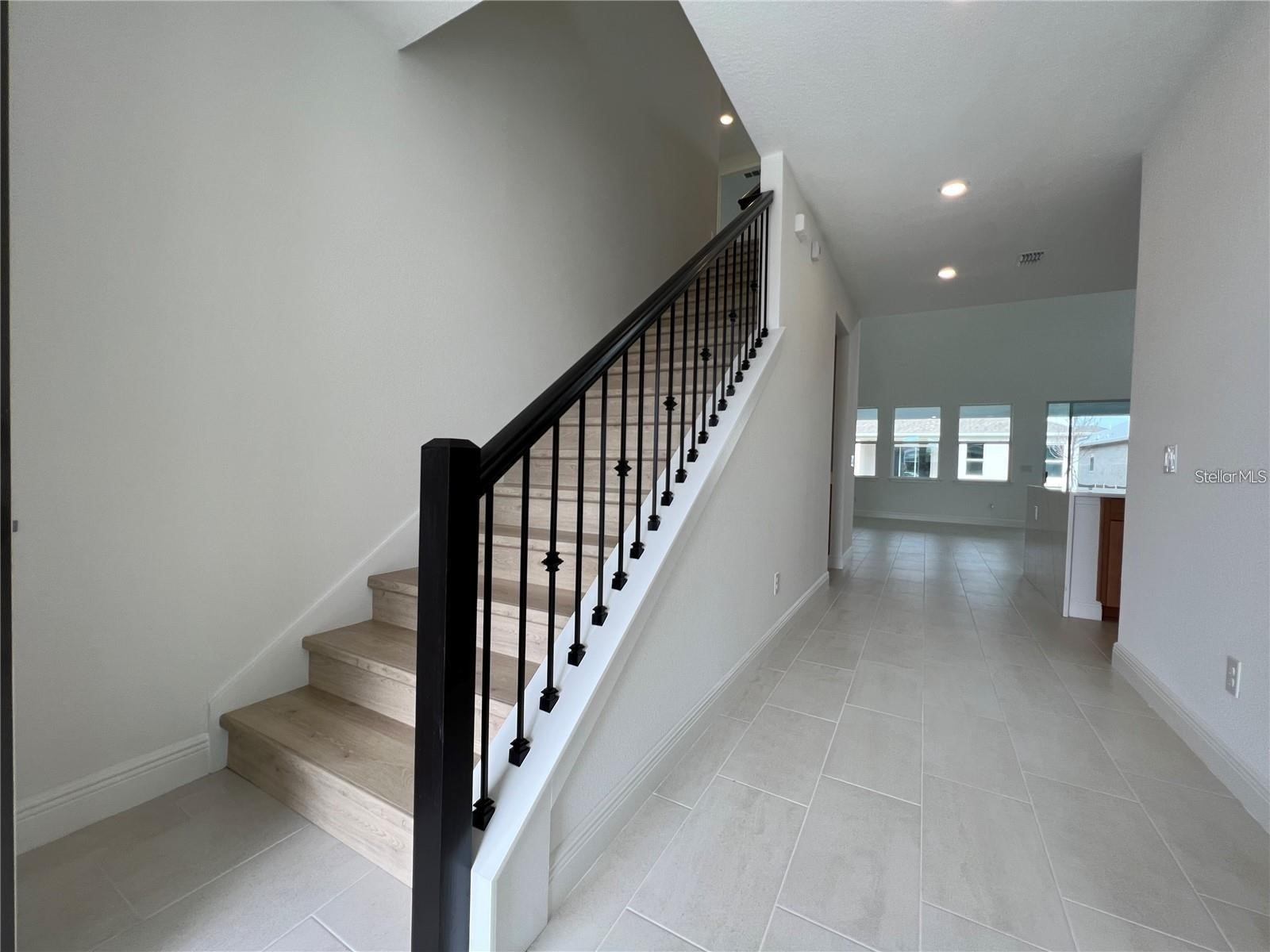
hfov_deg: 106.2
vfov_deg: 89.9
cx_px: 635
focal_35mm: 13
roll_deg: -0.9
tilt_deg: -2.6
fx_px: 477
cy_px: 476
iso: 32
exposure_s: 1/120
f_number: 1.8
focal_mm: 1.57
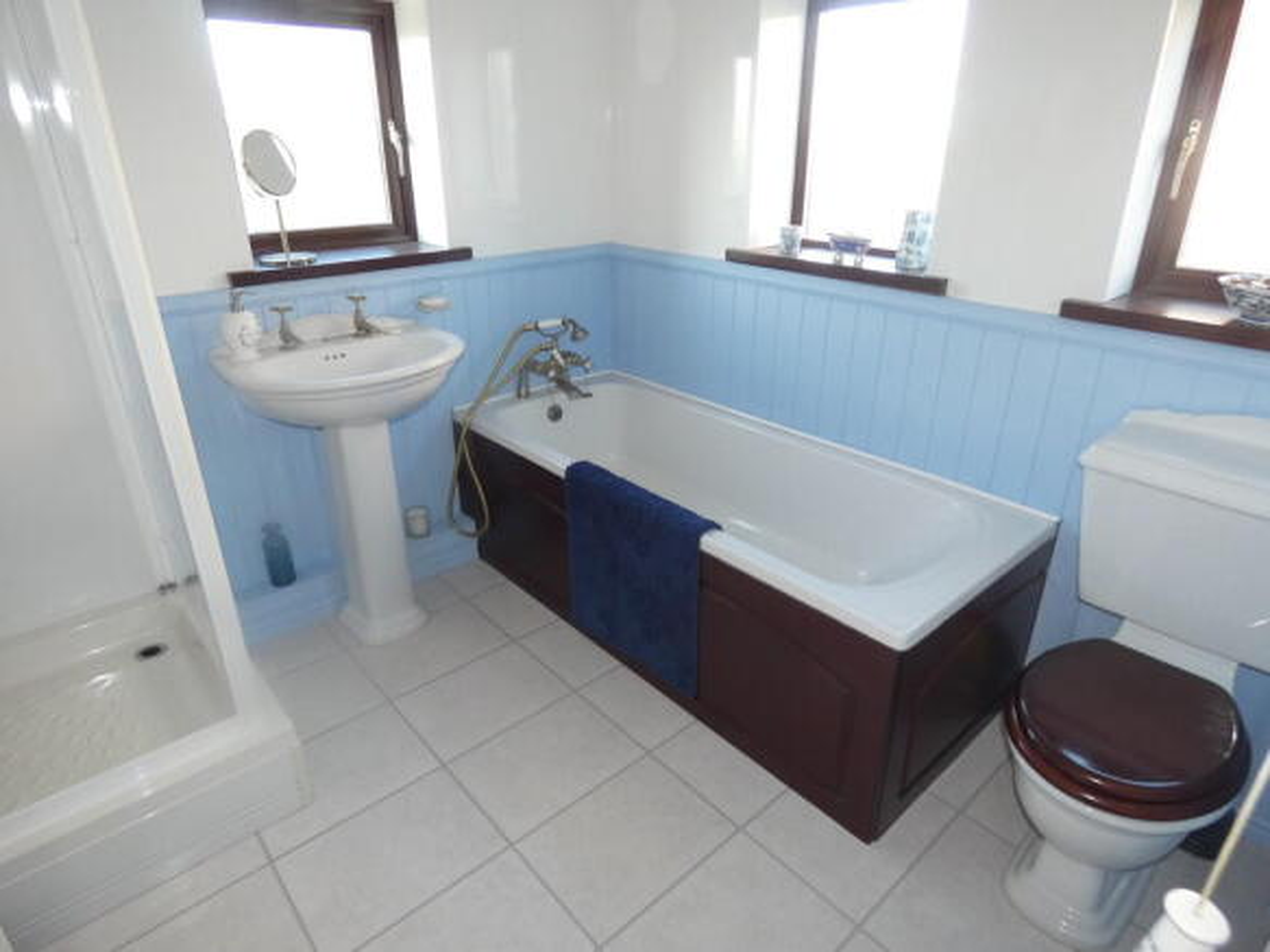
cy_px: 476
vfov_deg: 66.0
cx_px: 635
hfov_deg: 81.8
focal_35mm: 20
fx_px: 734
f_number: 2.8
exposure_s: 1/60
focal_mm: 3.6
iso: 250
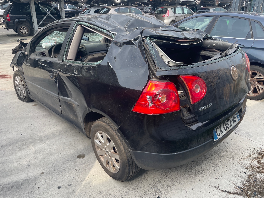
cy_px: 99
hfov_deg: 67.3
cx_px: 132
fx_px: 198
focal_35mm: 26
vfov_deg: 53.1
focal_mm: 4.2
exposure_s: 1/882
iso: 32
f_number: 1.6
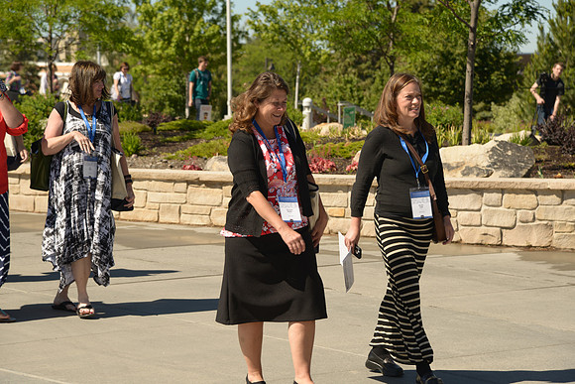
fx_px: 1917
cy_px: 192
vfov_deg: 11.4
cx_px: 288
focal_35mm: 120
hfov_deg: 17.1
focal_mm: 120
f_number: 8
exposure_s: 1/250
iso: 100
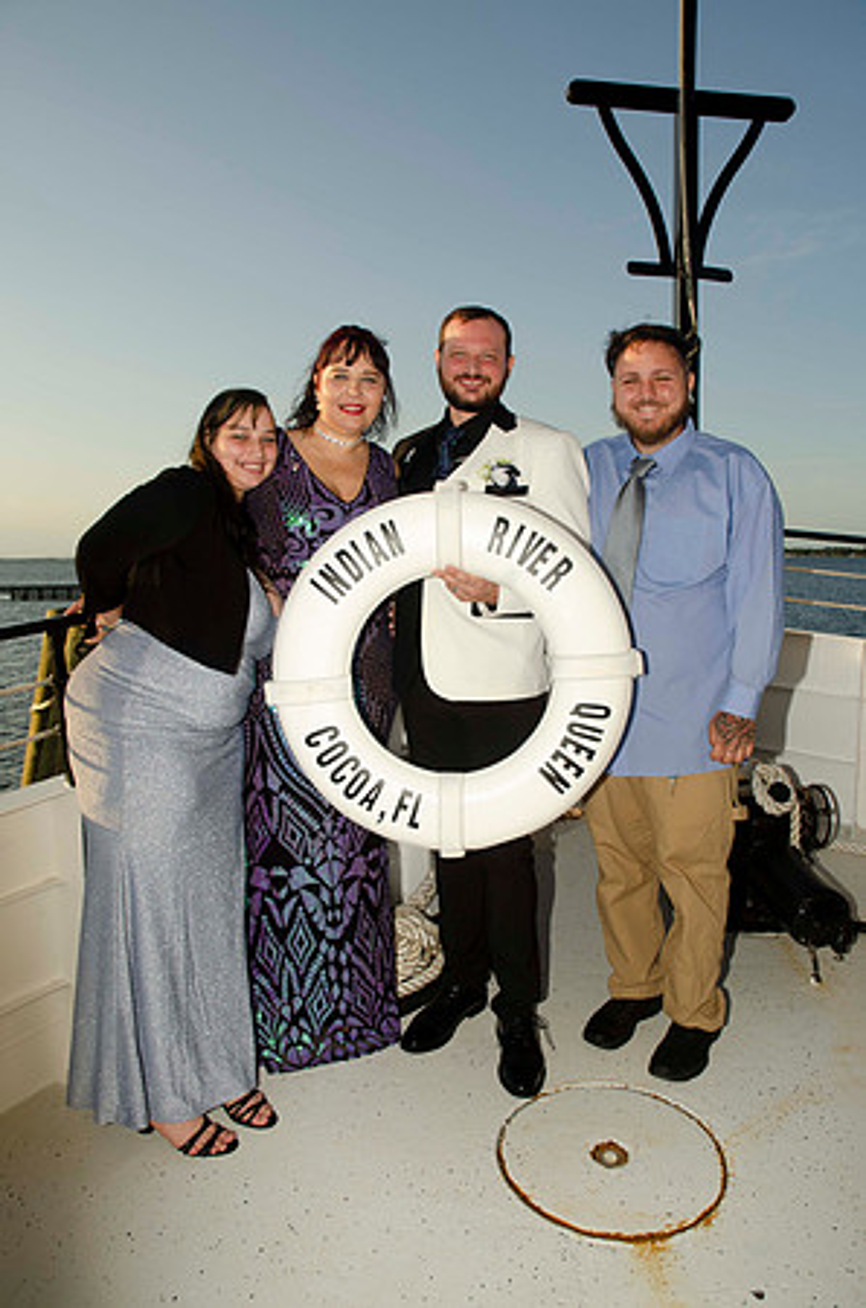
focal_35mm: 27
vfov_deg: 67.5
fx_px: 979
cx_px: 433
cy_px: 654
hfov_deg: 47.7
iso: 100
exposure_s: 1/250
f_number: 8
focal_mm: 18
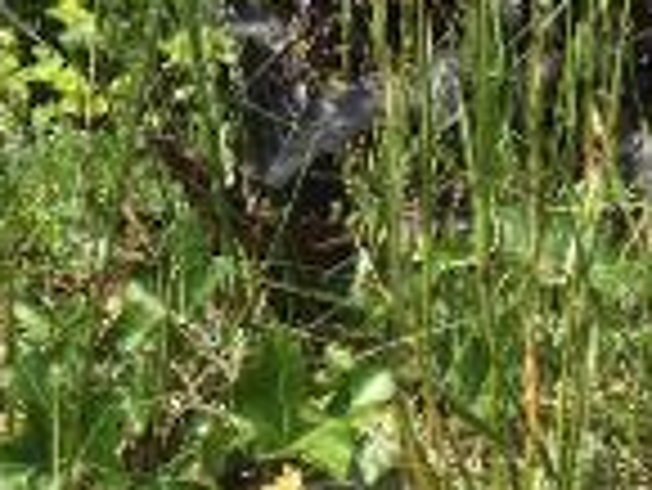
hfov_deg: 19.2
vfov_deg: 14.3
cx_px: 36
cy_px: -106
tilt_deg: +2.6
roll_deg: -1.9
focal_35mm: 100
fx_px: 1885
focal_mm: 4.15
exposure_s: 1/1876
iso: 25
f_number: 2.2
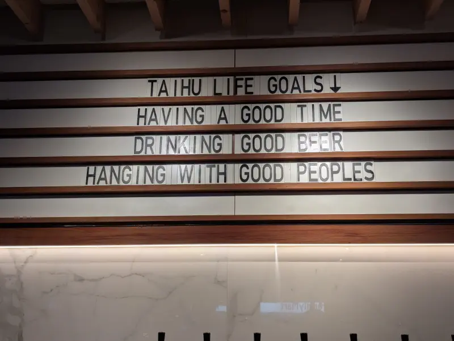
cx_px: 227
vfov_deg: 30.3
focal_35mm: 48
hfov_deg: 39.6
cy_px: 170
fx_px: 630
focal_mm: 6.81
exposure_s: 1/94
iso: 121
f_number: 1.85
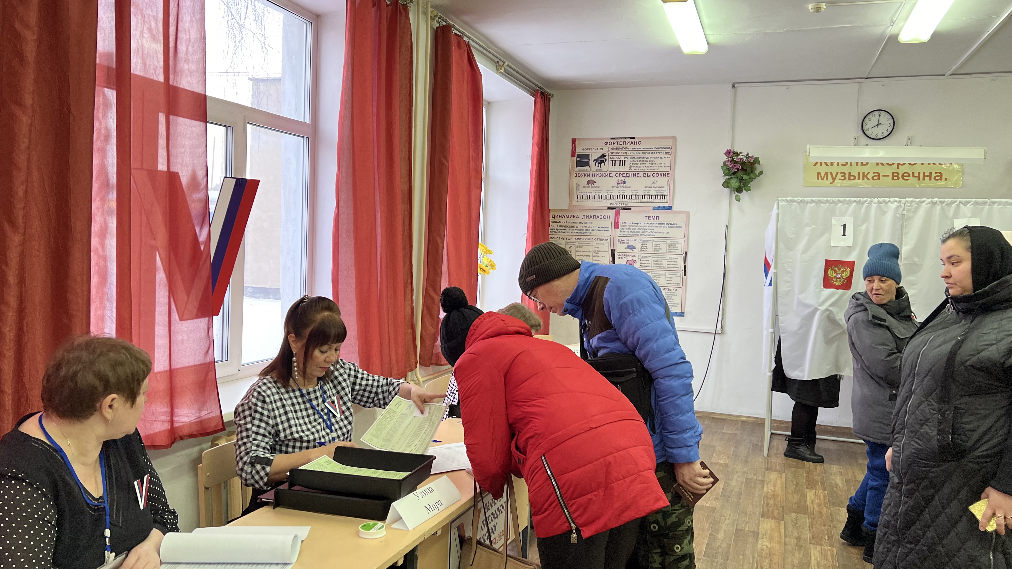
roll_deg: -2.0
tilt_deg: -2.7
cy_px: 267
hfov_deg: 66.1
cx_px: 510
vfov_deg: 40.2
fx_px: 778
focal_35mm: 29
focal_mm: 5.7
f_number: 1.5
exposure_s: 1/100
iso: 100
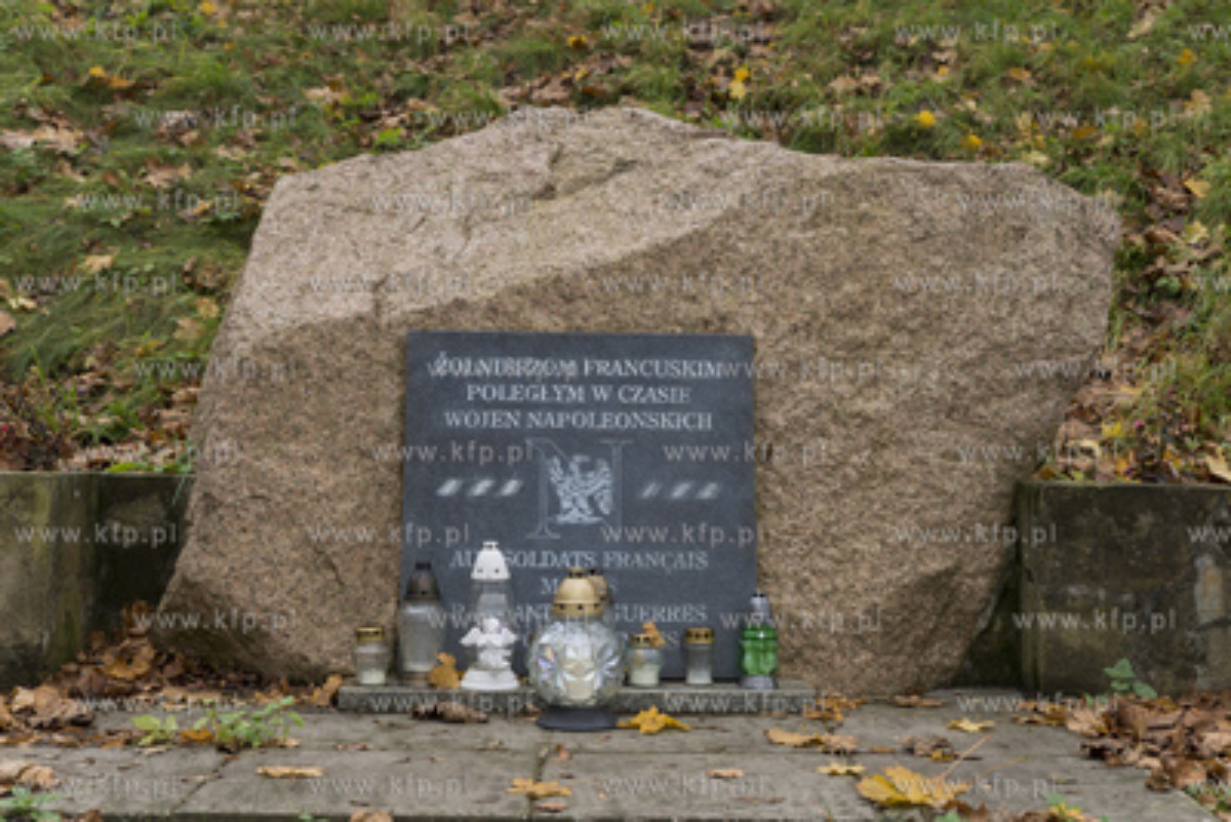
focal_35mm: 55
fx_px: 1881
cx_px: 616
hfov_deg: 36.2
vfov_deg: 24.6
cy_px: 411
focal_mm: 55
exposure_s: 1/160
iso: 400
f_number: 4.5
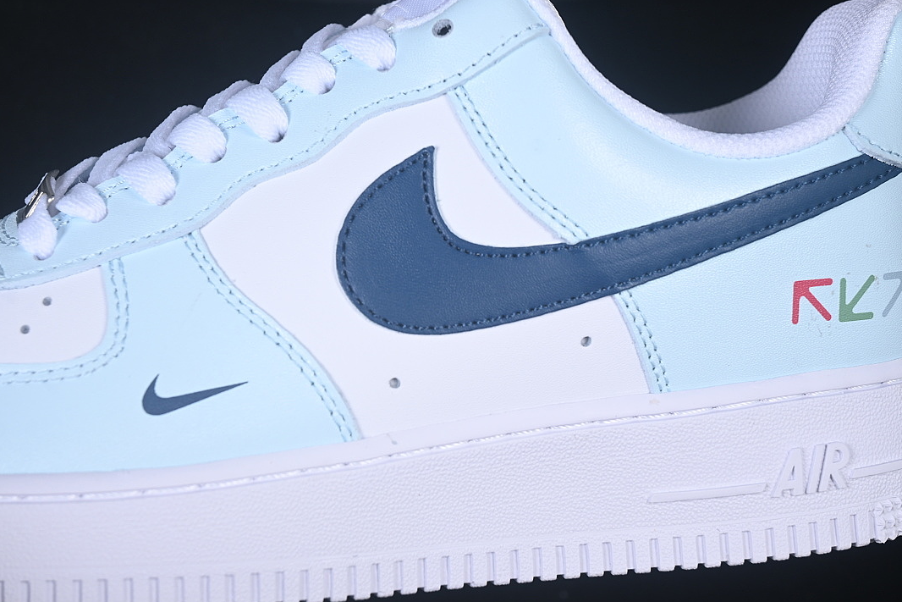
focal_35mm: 76
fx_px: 1904
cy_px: 301
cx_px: 454
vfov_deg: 18.0
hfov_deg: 26.6
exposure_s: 1/100
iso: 160
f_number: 7.1
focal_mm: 50
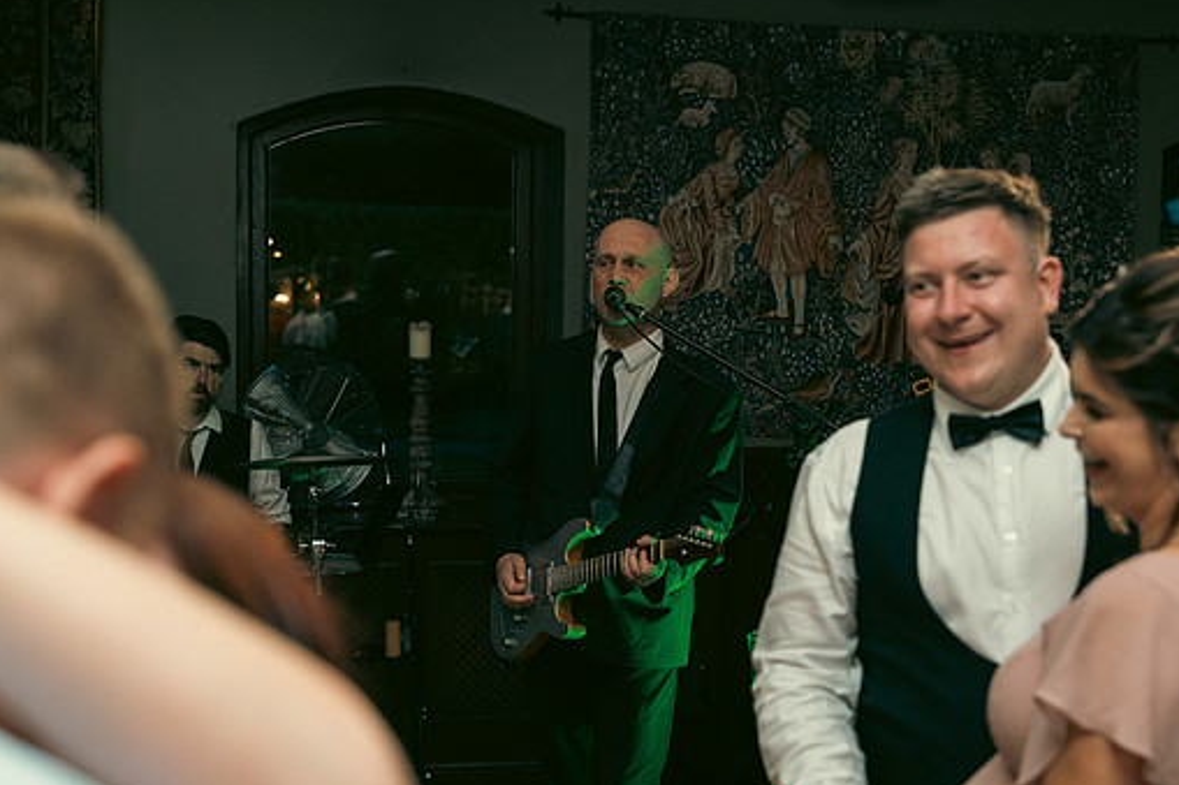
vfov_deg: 20.9
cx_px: 628
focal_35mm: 65
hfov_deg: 31.0
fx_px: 2128
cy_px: 432
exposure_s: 1/160
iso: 2500
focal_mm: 57
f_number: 3.5
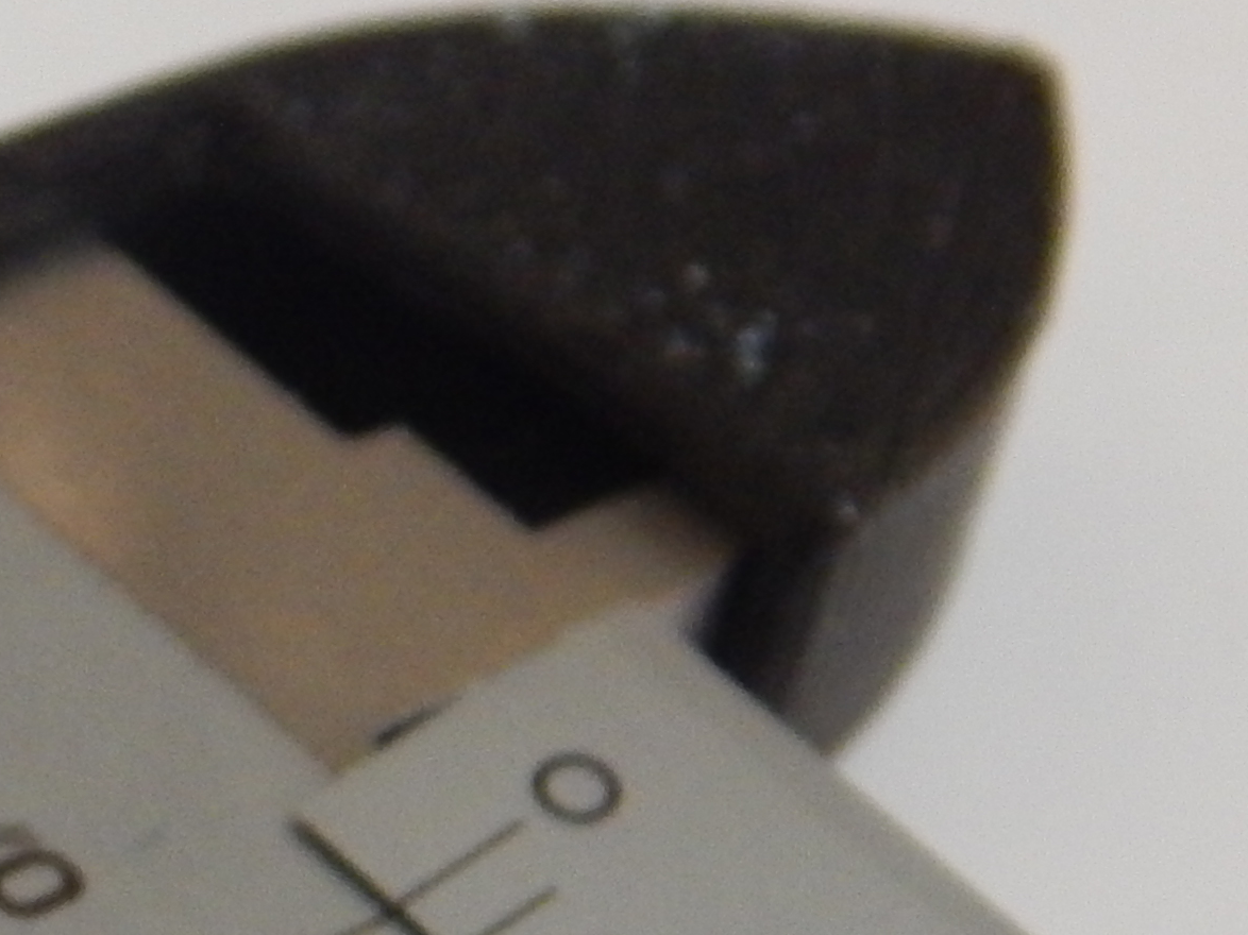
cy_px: 1287
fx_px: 7642
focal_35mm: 212
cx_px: -735
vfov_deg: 6.9
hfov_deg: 9.1
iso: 400
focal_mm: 9.7
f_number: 3.8
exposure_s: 1/20
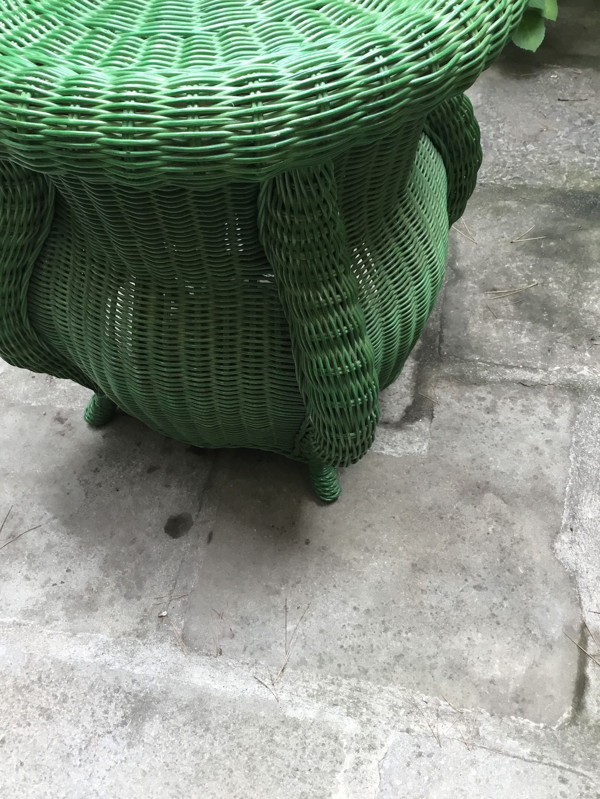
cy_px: 400
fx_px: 716
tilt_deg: -53.6
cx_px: 300
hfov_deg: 45.4
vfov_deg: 58.4
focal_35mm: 31
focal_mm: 3.3
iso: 25
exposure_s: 1/33
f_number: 2.4
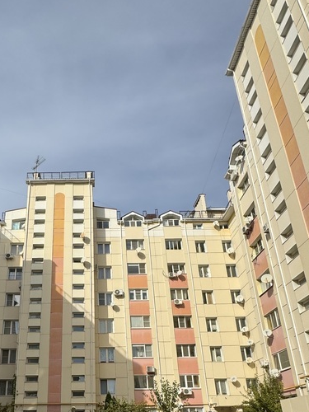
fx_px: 333
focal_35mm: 28
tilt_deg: +19.9
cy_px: 316
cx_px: 87
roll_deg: +1.1
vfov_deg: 59.6
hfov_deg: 48.3
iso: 50
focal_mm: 2.22
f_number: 2.2
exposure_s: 1/3906
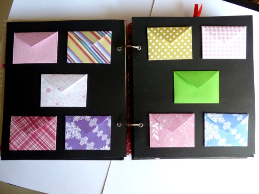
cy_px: 97
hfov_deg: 69.4
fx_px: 187
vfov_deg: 54.9
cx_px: 130
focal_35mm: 25
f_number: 2.8
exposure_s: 1/60
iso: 125
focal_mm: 4.5
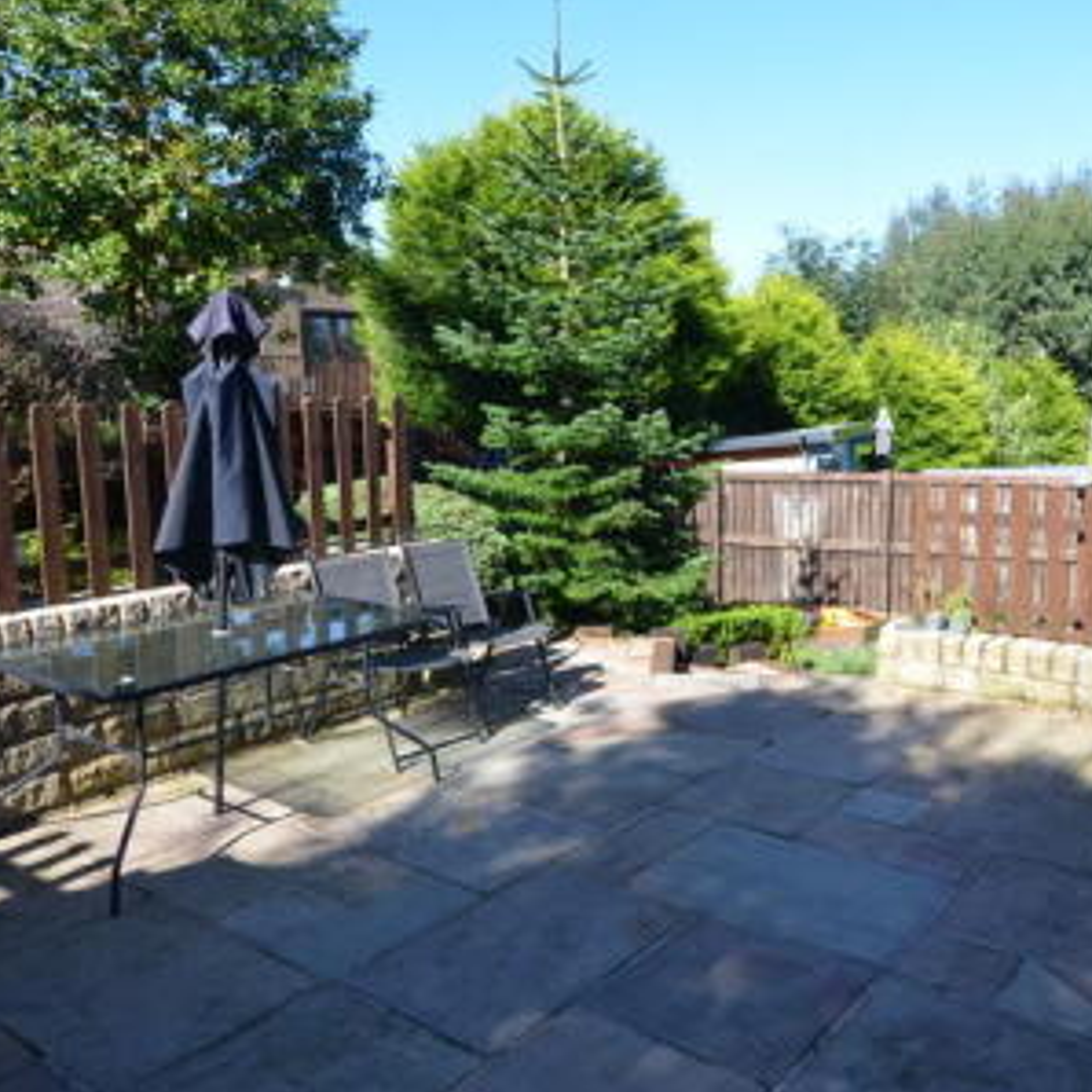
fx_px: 999
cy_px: 513
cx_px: 638
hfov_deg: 57.0
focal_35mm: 28
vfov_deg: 57.3
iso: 200
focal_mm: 10
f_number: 7.1
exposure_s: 1/200
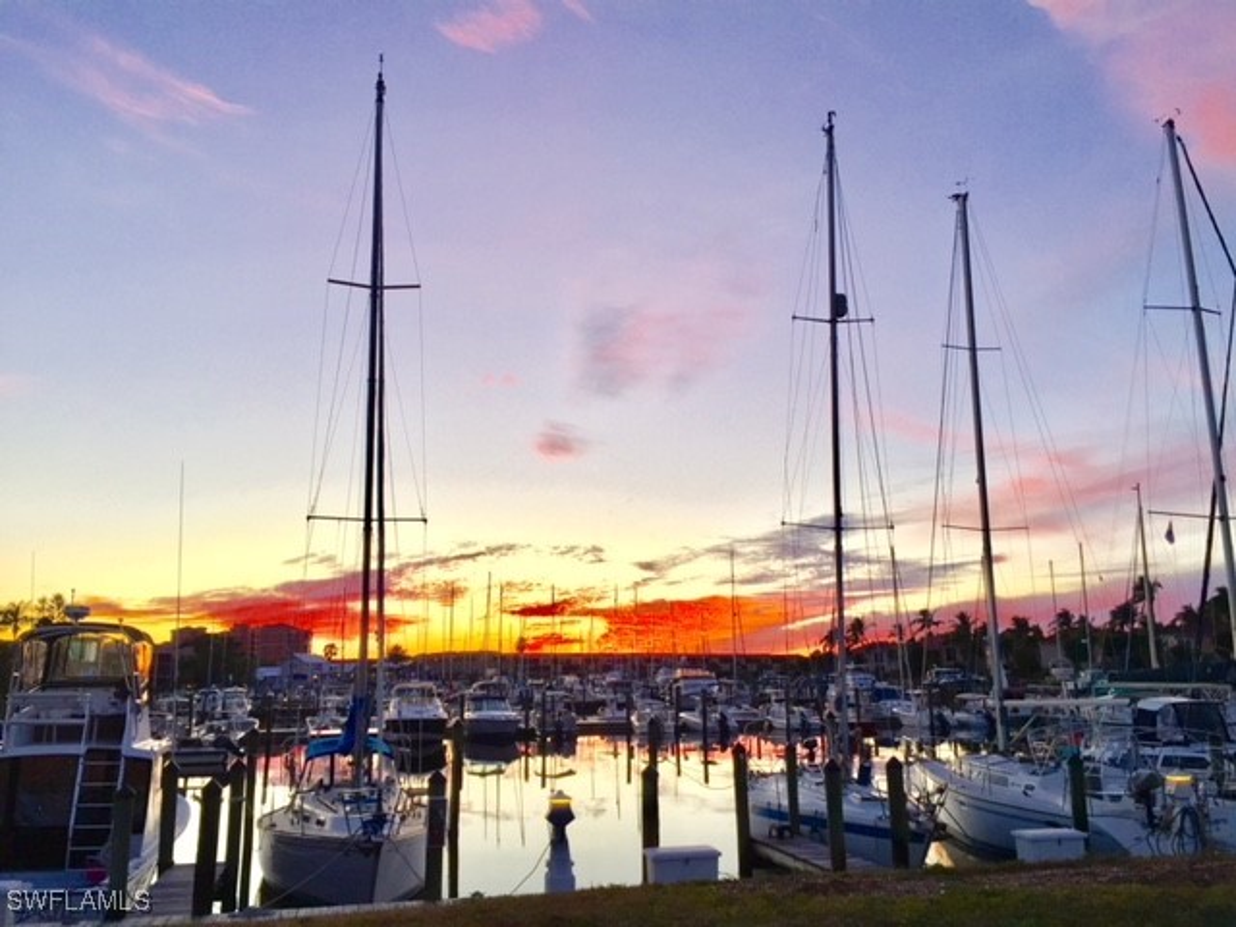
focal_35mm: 29
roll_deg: -0.2
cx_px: 618
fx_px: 1035
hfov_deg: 61.7
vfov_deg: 48.2
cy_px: 464
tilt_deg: +13.4
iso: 32
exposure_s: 1/40
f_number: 2.2
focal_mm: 4.15
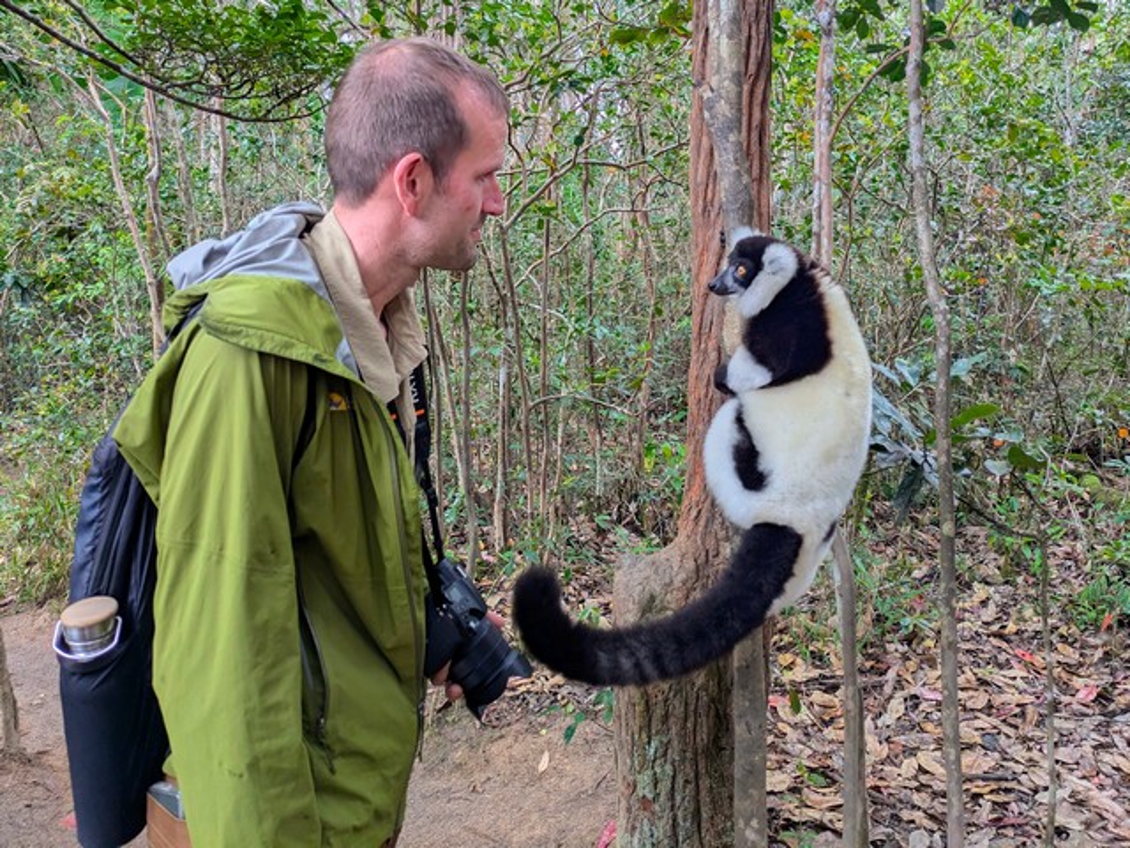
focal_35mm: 25
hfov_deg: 69.4
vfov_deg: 54.9
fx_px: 816
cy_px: 424
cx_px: 565
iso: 50
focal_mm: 5.43
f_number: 1.89
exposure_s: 1/100
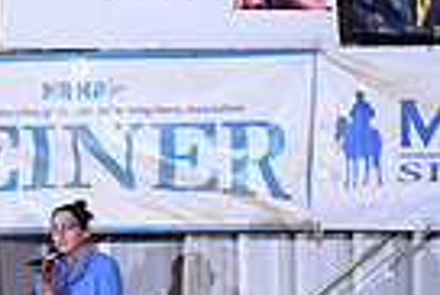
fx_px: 10437
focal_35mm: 853
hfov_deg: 2.4
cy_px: 368
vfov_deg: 1.6
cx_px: -495
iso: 3200
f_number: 4.5
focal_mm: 200
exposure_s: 1/200
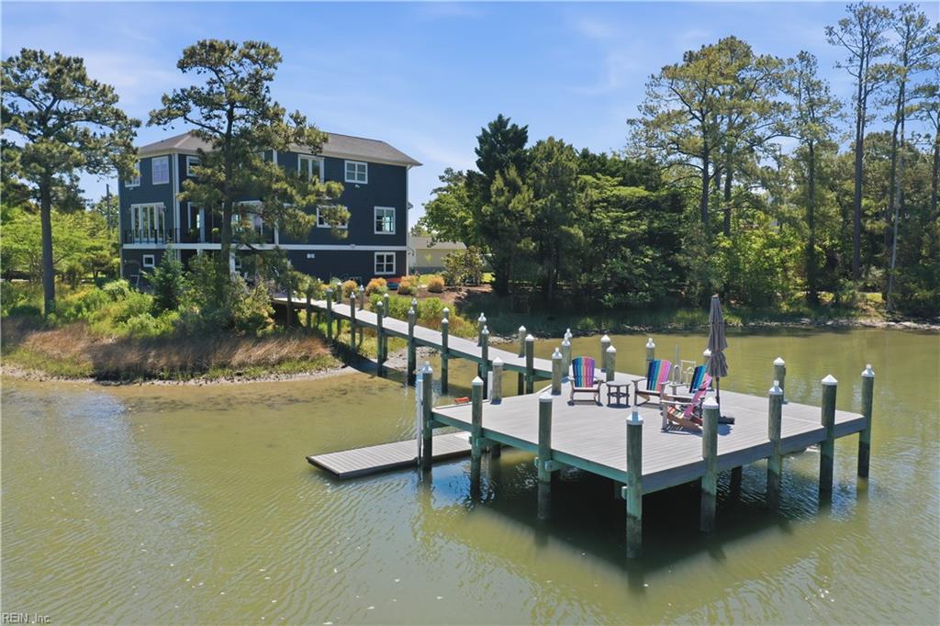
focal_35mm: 28
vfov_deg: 46.4
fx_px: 731
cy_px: 313
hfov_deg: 65.5
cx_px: 470
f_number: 5.6
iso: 100
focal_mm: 10.3
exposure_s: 1/320
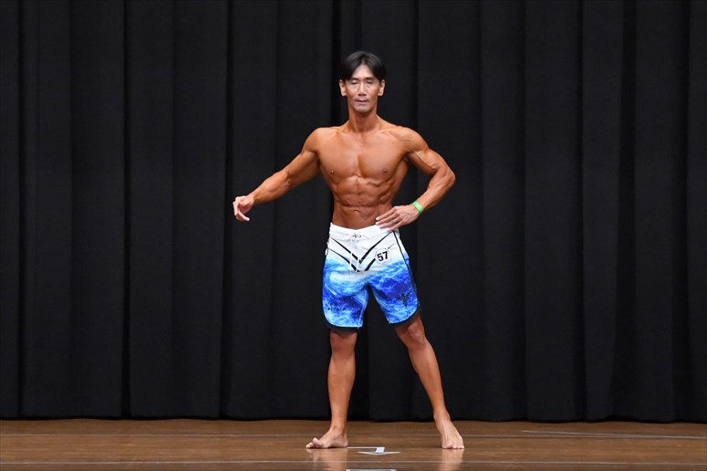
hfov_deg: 8.6
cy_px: 236
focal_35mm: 240
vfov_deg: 5.7
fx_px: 4711
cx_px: 354
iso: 8000
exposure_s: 1/400
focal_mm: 160
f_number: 5.6
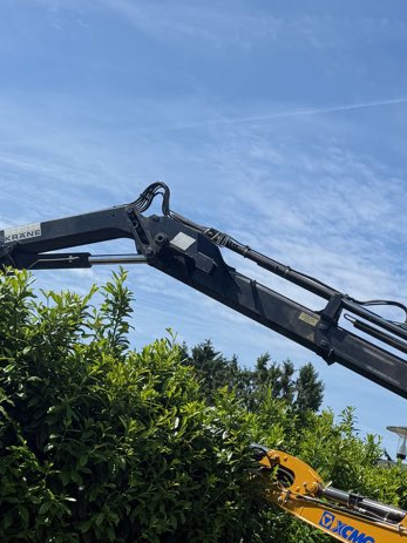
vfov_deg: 32.9
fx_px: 894
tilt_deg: +8.2
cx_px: 349
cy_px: 433
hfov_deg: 25.0
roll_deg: -14.4
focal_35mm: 57
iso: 80
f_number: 1.78
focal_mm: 6.76
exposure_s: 1/4167
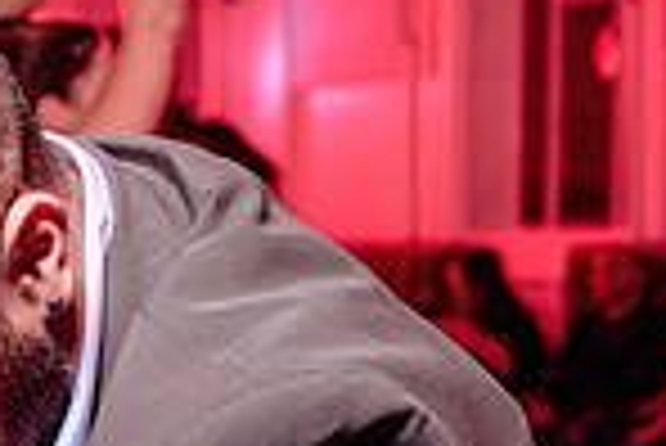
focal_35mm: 144
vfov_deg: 9.5
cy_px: 398
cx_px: -666
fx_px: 2667
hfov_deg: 12.5
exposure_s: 1/60
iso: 800
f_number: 3.2
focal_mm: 30
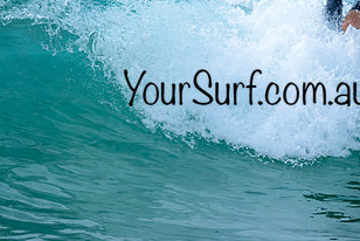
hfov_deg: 1.0
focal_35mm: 2020
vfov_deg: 0.7
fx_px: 20219
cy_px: 15
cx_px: 222
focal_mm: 800
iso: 320
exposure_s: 1/3200
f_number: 6.3
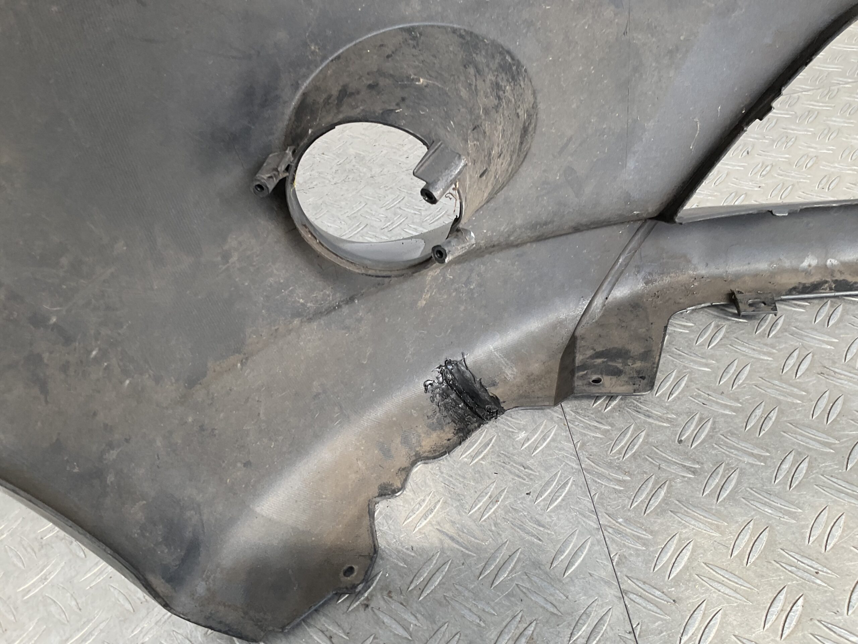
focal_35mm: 29
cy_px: 322
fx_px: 719
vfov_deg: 48.2
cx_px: 429
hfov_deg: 61.7
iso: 16
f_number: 1.8
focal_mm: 3
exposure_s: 1/128
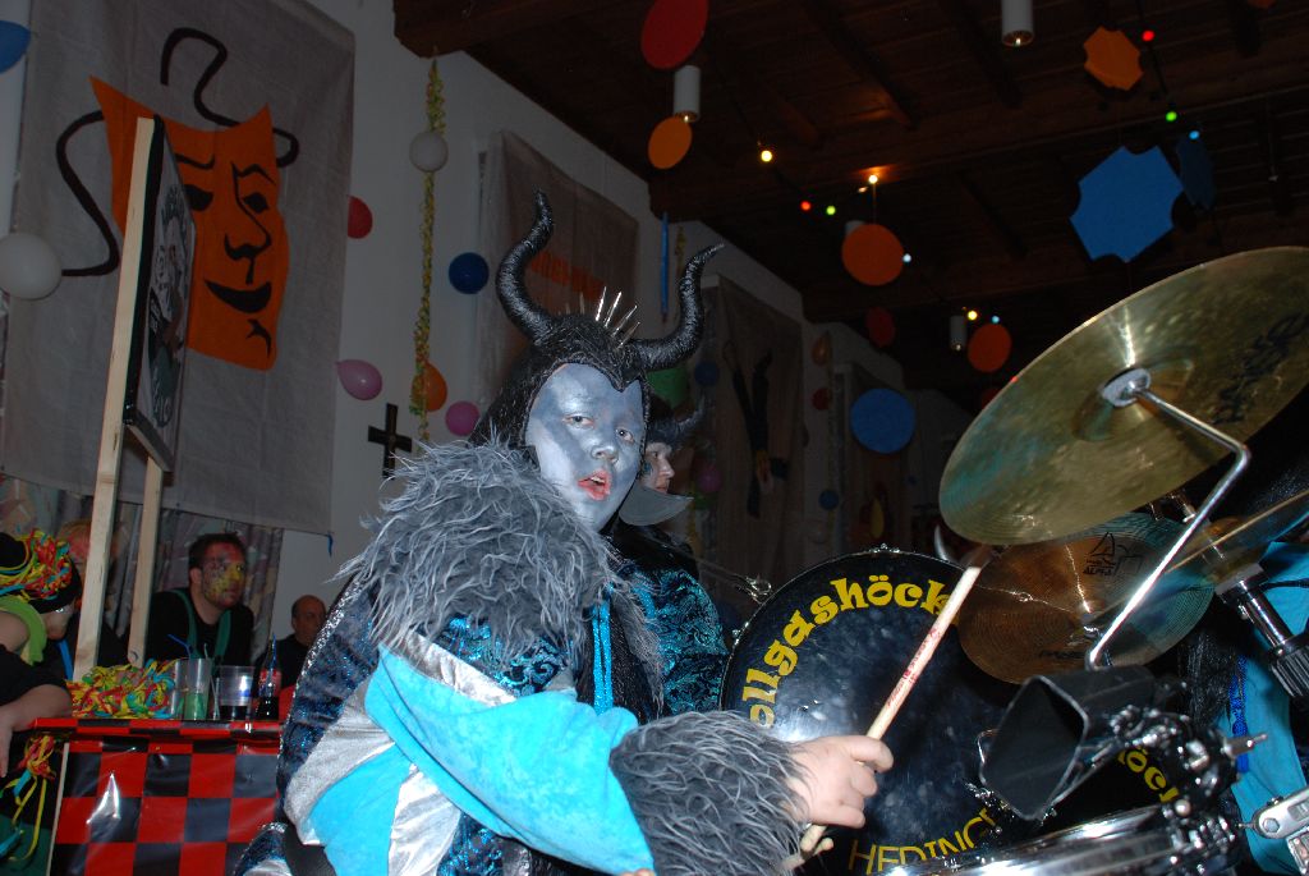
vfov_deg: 40.1
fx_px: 1201
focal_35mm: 33
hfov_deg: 57.2
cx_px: 654
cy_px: 438
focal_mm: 22
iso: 200
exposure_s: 1/60
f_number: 4
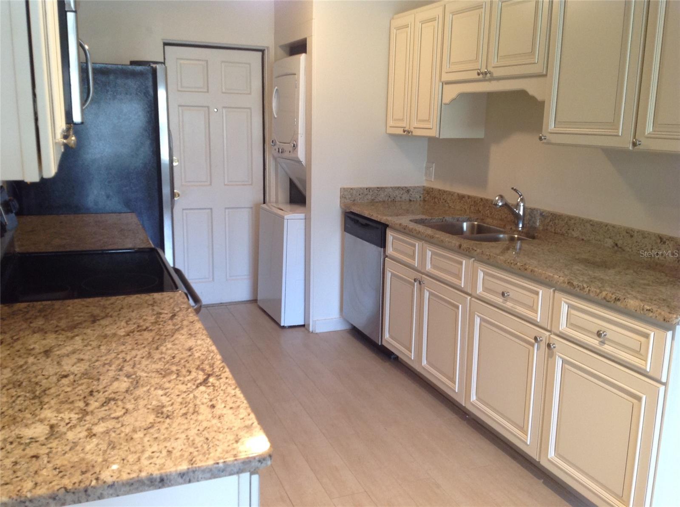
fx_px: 686
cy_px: 254
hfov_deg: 52.7
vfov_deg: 40.6
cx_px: 340
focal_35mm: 35
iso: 125
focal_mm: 4.28
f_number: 2.4
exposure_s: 1/15
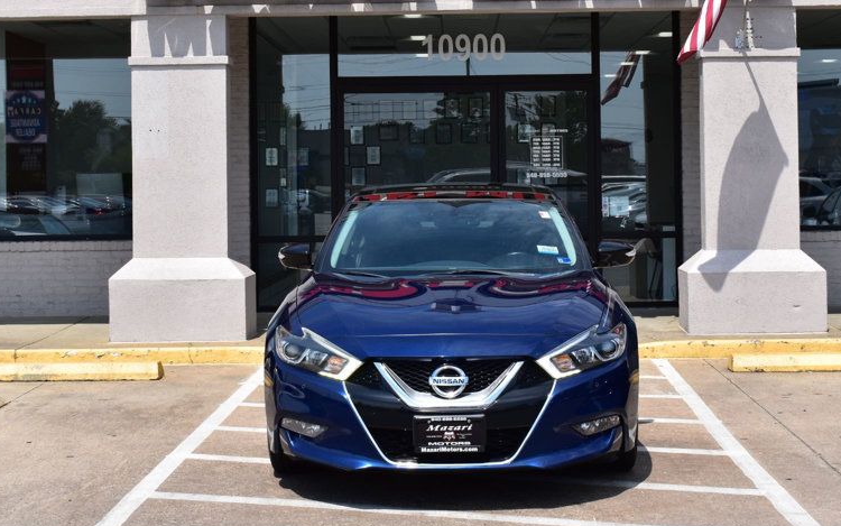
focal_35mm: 65
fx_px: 1483
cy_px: 167
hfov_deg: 31.6
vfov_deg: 20.0
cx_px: 454
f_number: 11
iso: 320
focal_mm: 31
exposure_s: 1/500
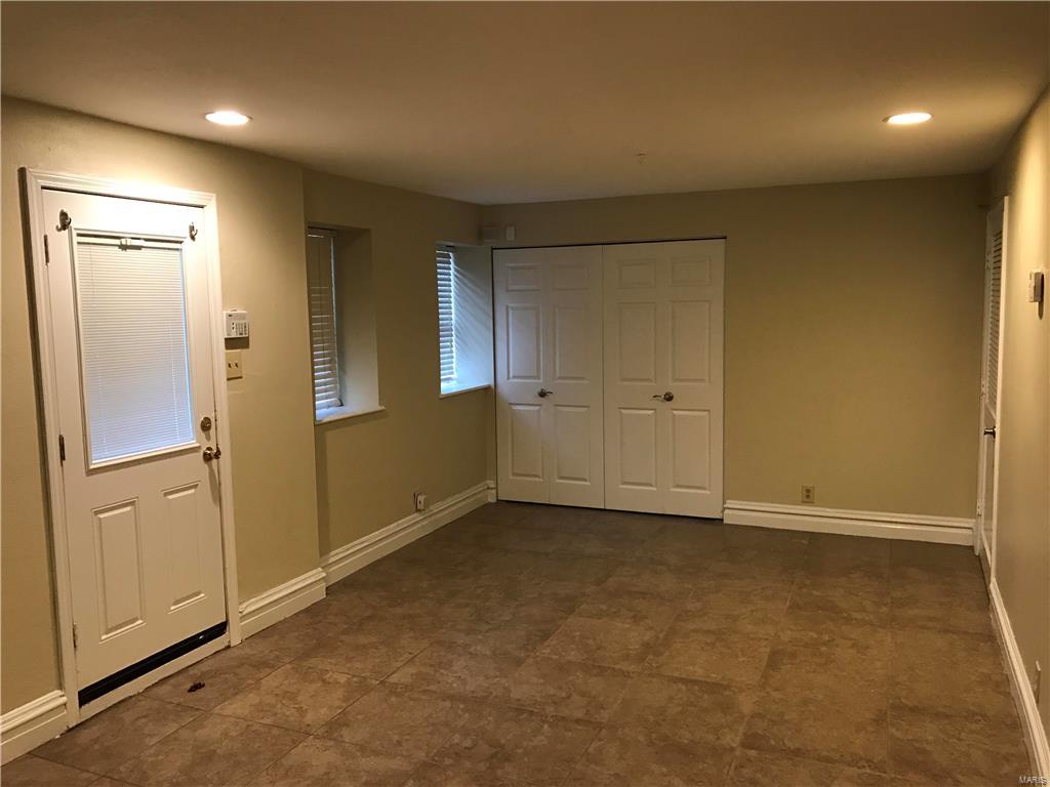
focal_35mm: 28
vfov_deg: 49.7
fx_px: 849
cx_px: 525
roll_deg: +0.9
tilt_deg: -6.4
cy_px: 394
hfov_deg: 63.4
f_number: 1.8
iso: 50
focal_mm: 3.99
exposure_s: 1/15
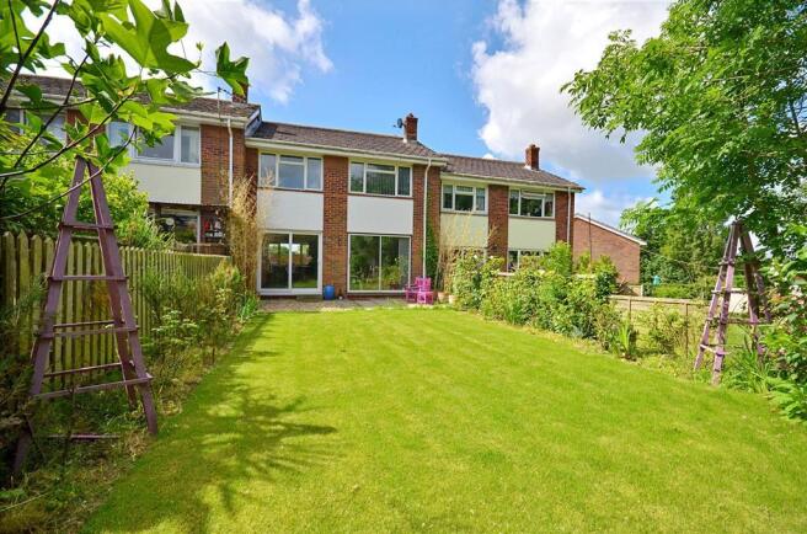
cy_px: 267
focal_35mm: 16
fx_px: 369
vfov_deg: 71.8
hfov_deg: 95.1
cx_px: 404
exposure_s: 1/1250
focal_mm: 11
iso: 500
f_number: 8
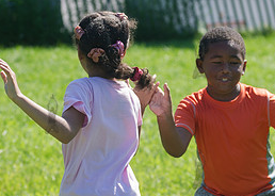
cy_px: 141
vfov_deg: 6.3
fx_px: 1788
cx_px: 171
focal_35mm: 229
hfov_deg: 8.8
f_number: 4
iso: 200
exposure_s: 1/1000
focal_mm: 86
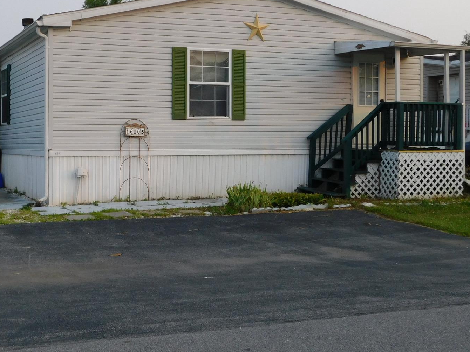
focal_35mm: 55
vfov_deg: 26.5
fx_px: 747
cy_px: 136
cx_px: 148
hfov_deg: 34.5
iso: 125
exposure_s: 1/320
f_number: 3.5
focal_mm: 6.3
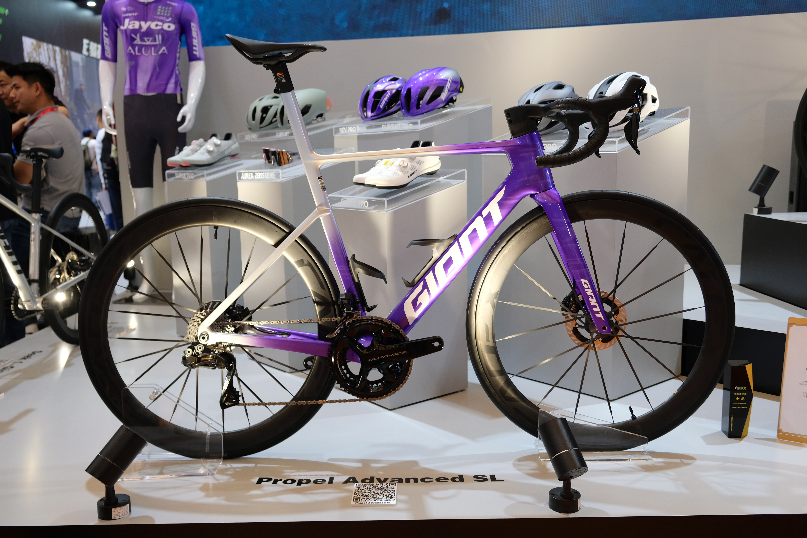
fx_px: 717
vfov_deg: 41.1
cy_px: 269
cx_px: 404
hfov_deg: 58.7
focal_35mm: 32
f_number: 4
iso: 400
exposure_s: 1/80
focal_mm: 21.4
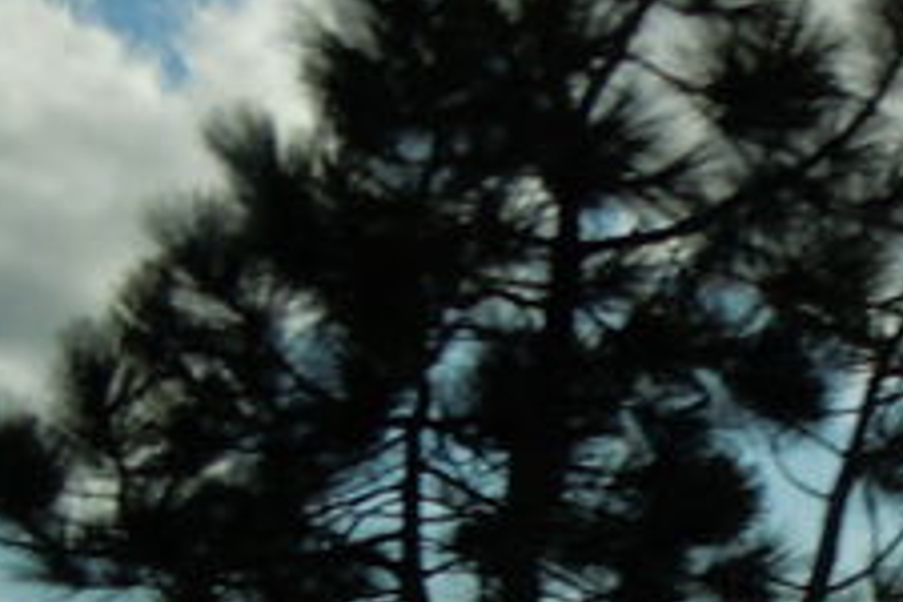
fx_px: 2784
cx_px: 1124
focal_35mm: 111
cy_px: 867
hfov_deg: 17.4
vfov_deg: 11.9
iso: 100
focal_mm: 5.4
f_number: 7
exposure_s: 1/500
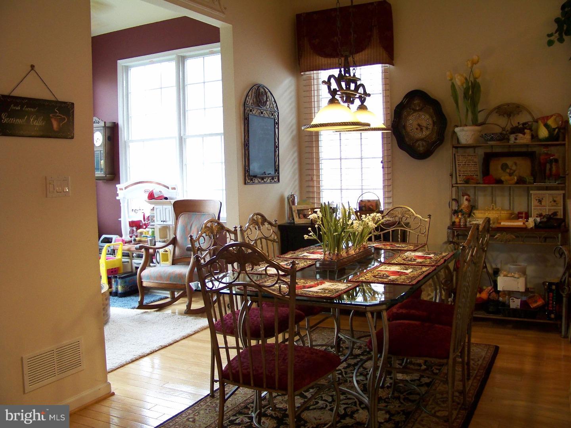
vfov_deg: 42.9
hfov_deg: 55.4
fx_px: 544
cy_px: 214
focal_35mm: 33
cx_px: 286
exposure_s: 1/30
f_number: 2.8
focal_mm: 5.85
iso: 200
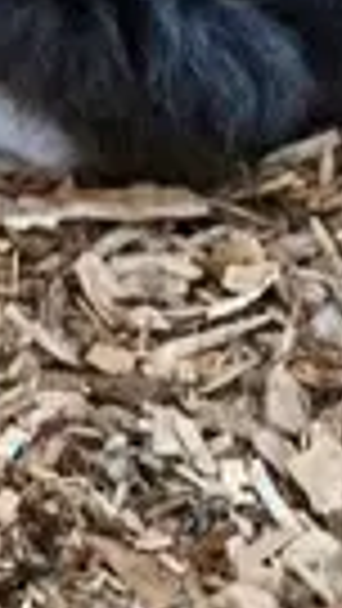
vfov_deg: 5.4
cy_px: -820
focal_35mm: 388
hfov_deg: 3.1
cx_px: -288
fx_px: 6251
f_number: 3.2
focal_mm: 78
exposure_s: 1/250
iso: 320
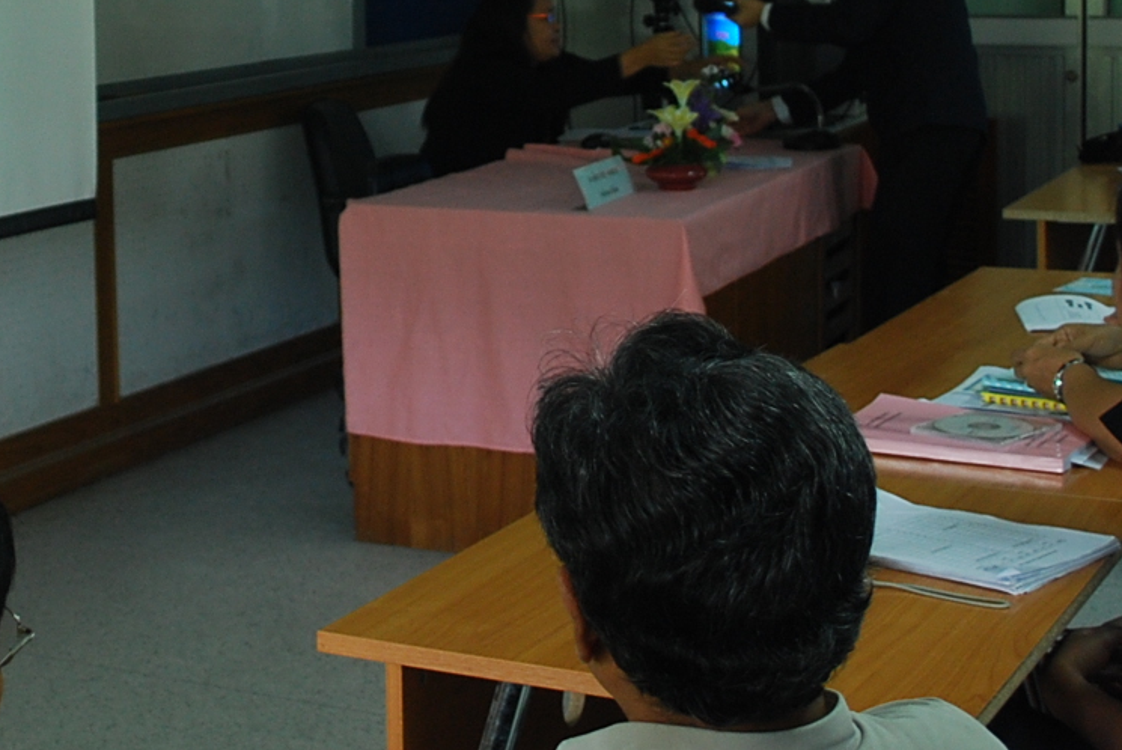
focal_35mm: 78
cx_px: 232
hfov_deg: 25.5
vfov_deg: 17.3
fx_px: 2433
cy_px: 65
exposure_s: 1/30
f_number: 3.8
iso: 400
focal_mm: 20
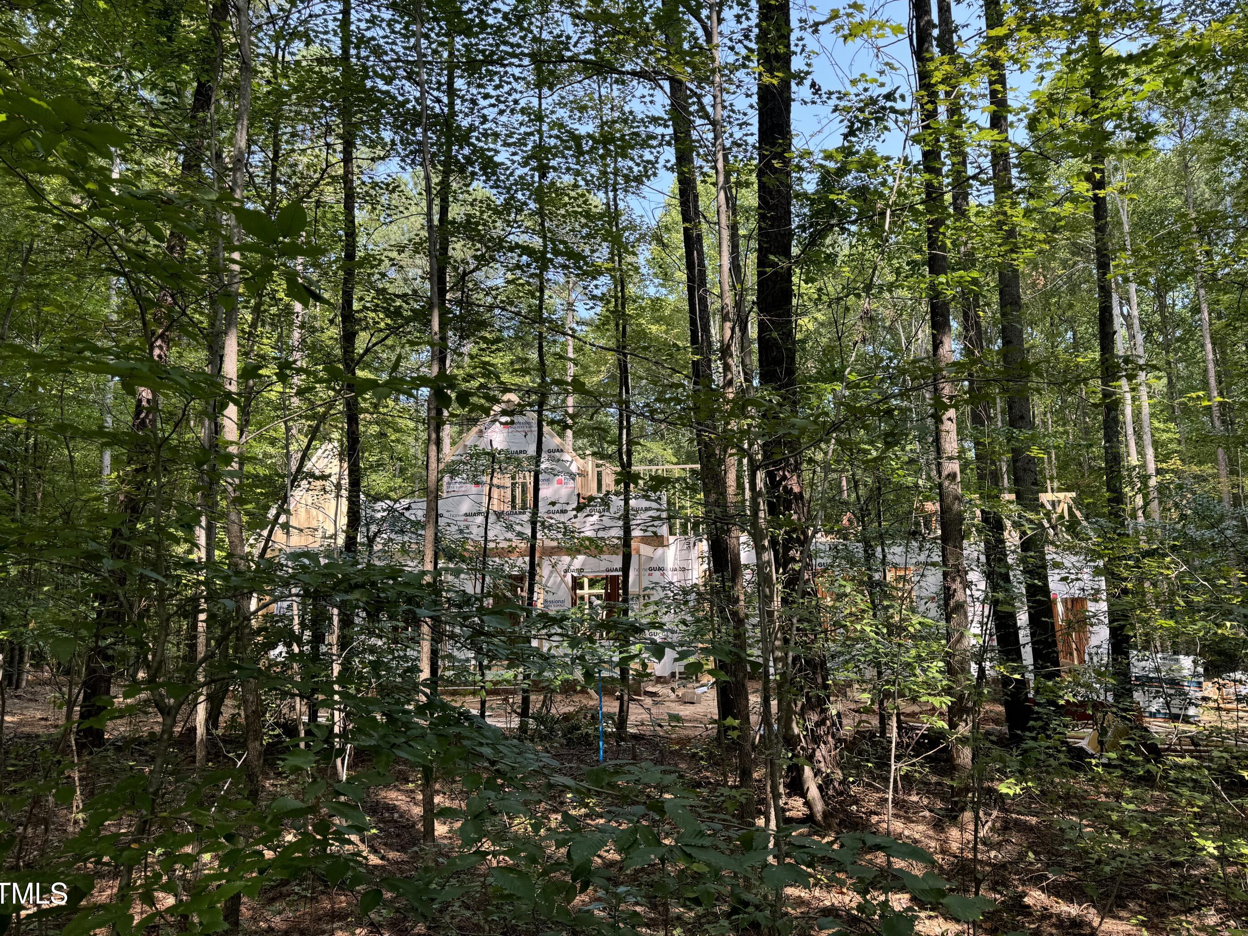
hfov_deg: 67.2
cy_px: 433
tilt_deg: +9.8
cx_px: 667
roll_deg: +0.6
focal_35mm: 26
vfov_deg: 53.0
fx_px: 937
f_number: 1.78
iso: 80
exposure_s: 1/522
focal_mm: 6.76
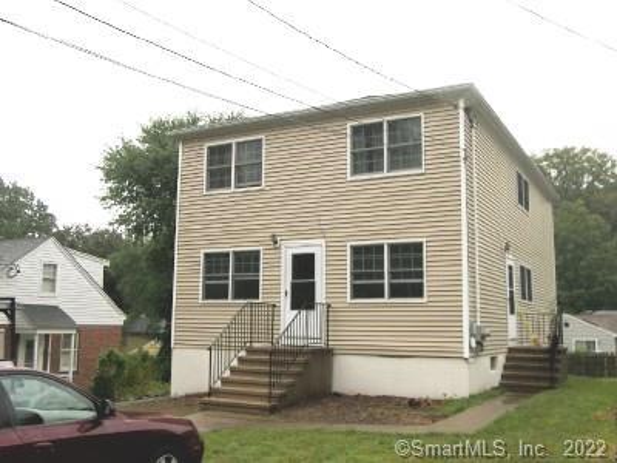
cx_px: 308
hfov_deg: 47.9
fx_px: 695
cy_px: 232
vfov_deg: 36.8
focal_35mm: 39
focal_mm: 8.2
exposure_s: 1/160
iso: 50
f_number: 3.2
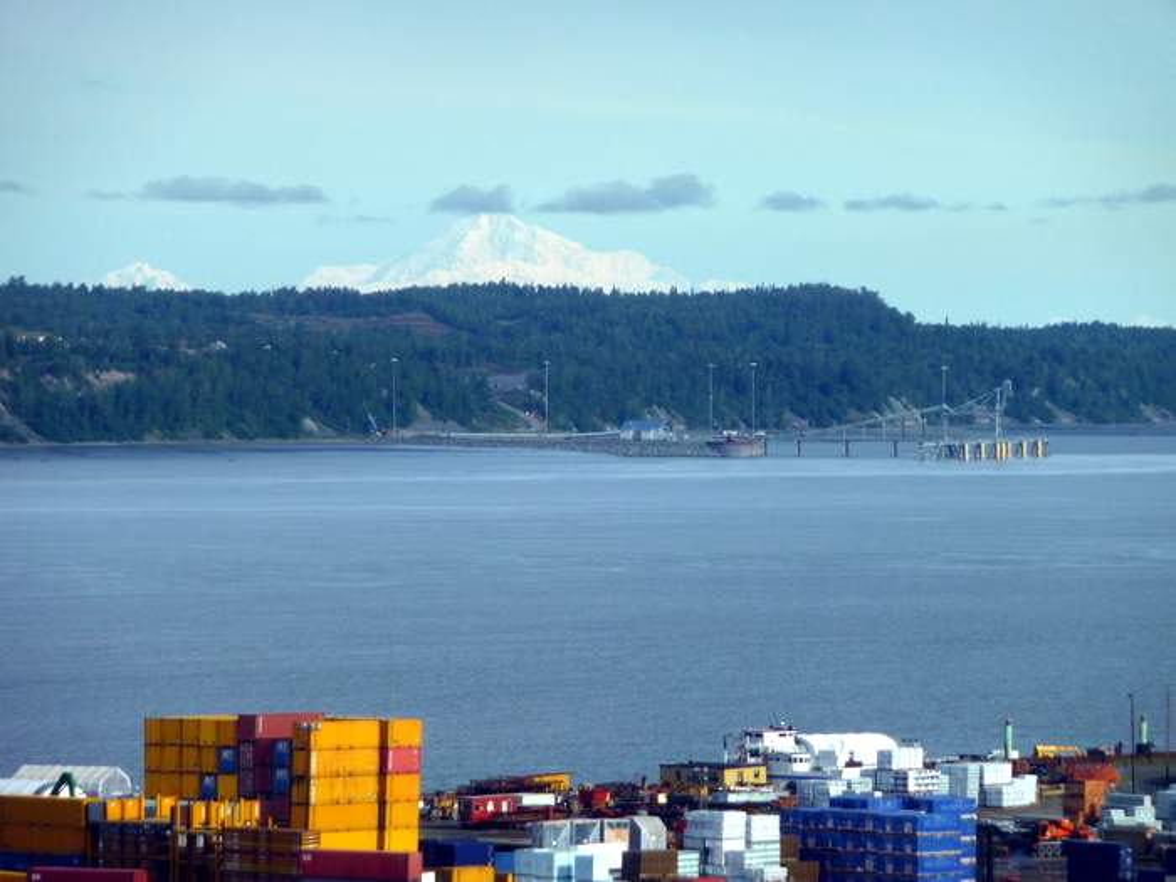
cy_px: 441
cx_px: 588
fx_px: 9512
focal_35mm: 280
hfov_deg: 7.1
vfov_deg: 5.3
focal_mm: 47
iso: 100
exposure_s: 1/320
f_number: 4.9
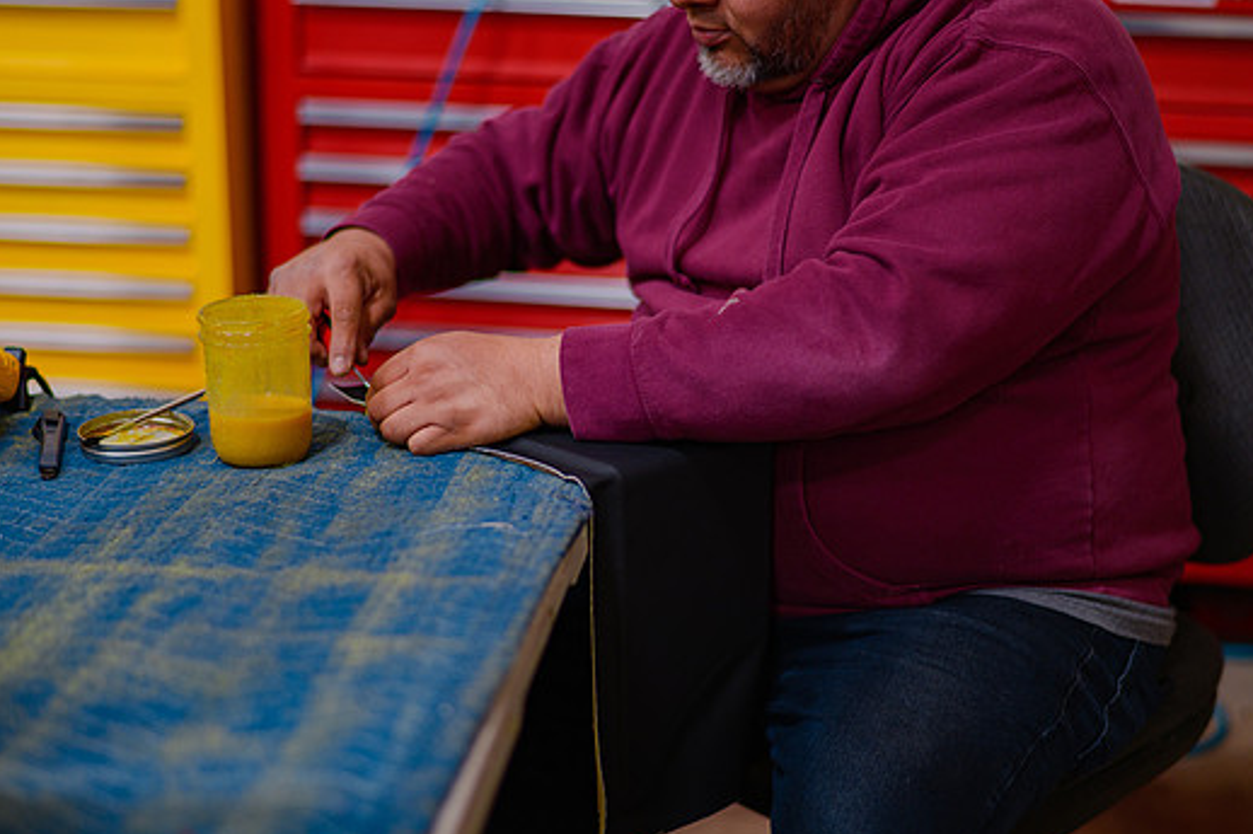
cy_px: 446
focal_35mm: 65
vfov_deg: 20.9
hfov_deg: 31.0
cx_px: 634
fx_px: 2262
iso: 400
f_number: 1.4
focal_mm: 58
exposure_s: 1/250
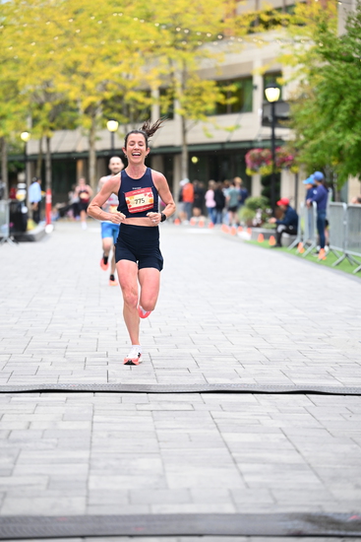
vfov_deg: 18.6
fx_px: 1653
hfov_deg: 12.5
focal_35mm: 110
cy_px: 271
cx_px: 180
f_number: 2.8
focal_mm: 110
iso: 1600
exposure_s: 1/1250
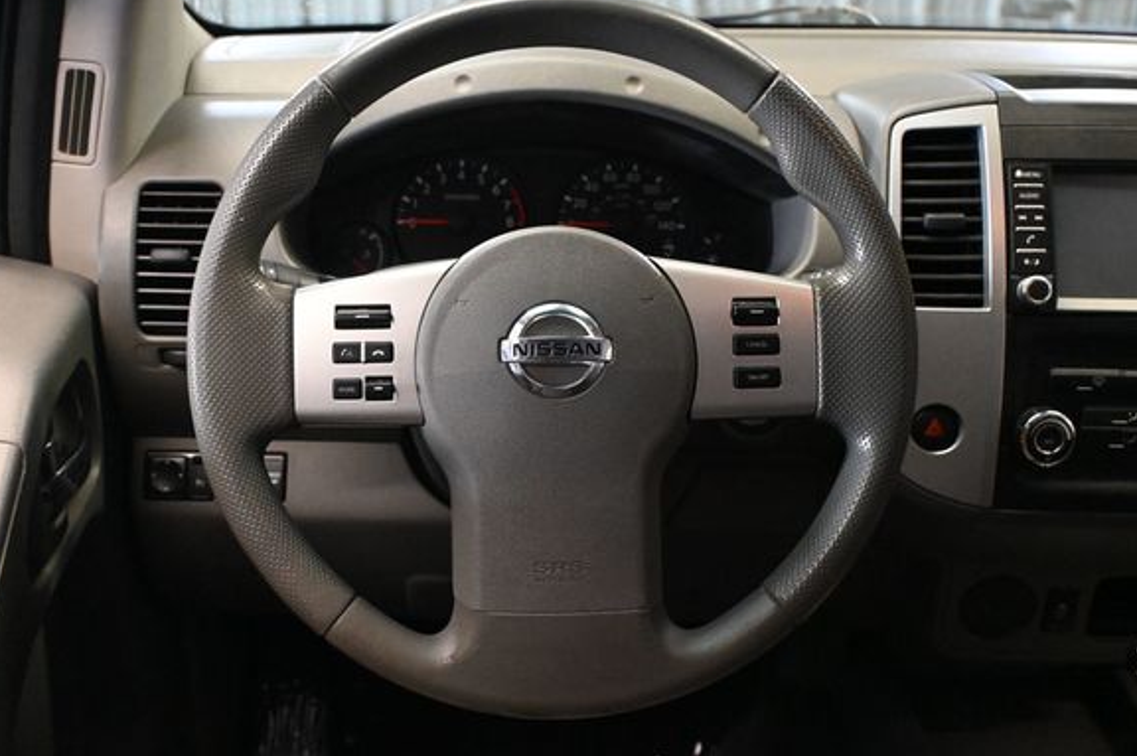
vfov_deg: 32.7
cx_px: 543
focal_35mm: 41
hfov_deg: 47.6
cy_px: 357
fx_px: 1289
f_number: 4.2
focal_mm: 24.5
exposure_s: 1/60
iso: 5000
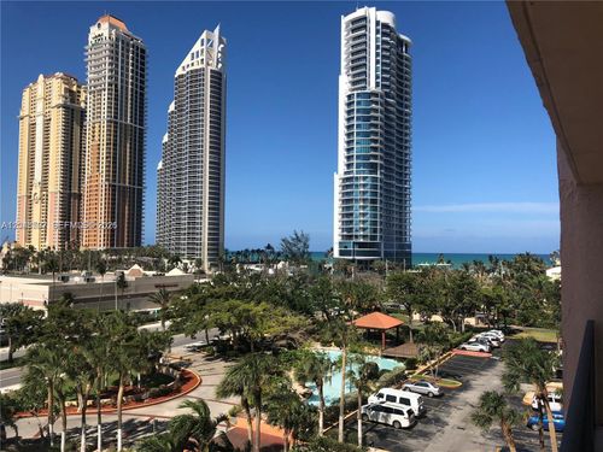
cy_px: 226
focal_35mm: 28
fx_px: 488
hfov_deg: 63.4
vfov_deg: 49.7
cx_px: 302
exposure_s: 1/2558
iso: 25
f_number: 1.8
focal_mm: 4
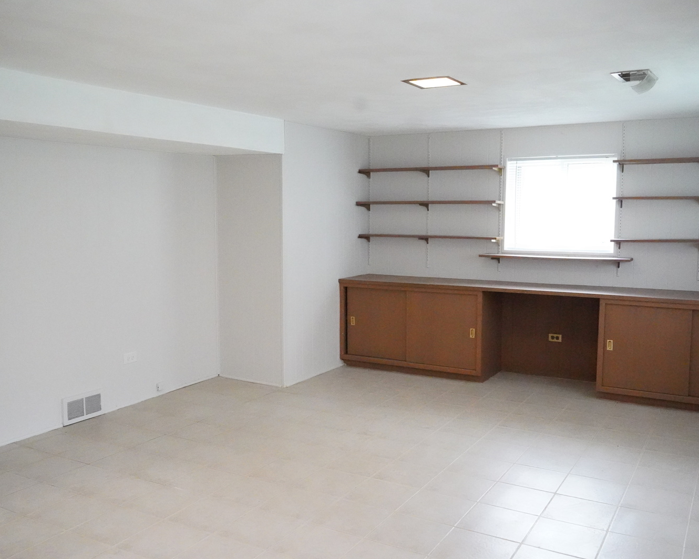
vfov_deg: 45.8
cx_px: 341
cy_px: 276
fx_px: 662
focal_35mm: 32
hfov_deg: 55.7
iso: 40000
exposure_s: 1/640
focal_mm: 28
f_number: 5
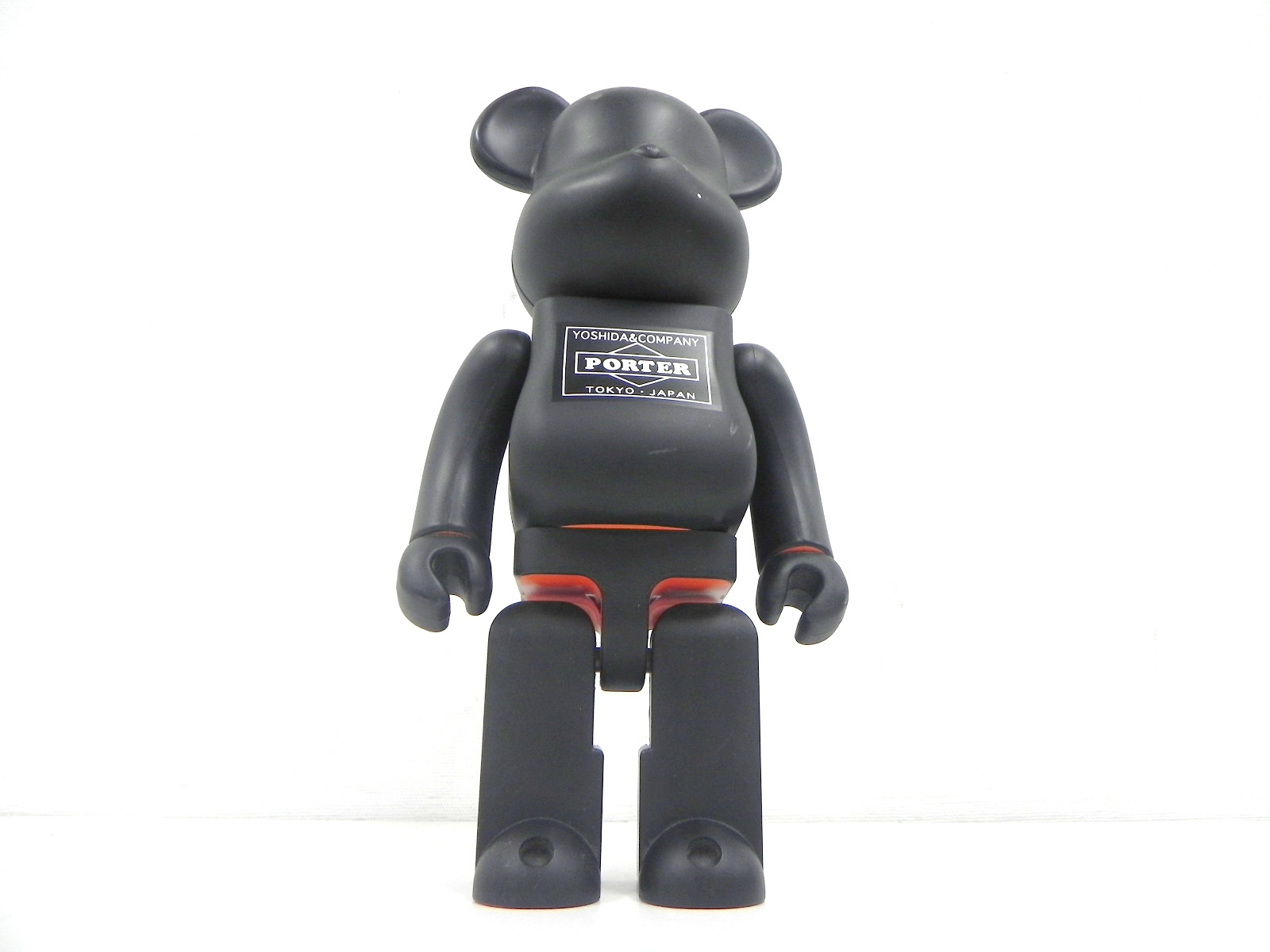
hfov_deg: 67.3
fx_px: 954
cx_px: 635
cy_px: 476
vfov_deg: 53.1
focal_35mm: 26
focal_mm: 4.6
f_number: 2.8
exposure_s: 1/50.1
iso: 160
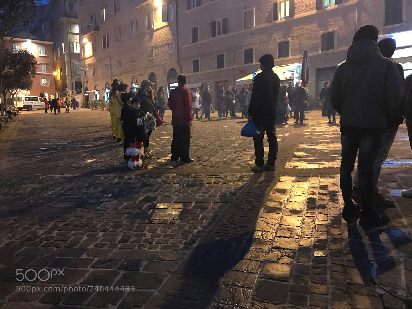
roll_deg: +0.6
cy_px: 154
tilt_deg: -5.8
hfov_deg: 63.4
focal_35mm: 28
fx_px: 333
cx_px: 206
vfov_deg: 49.7
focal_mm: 3.99
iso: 100
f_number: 1.8
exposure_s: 1/4
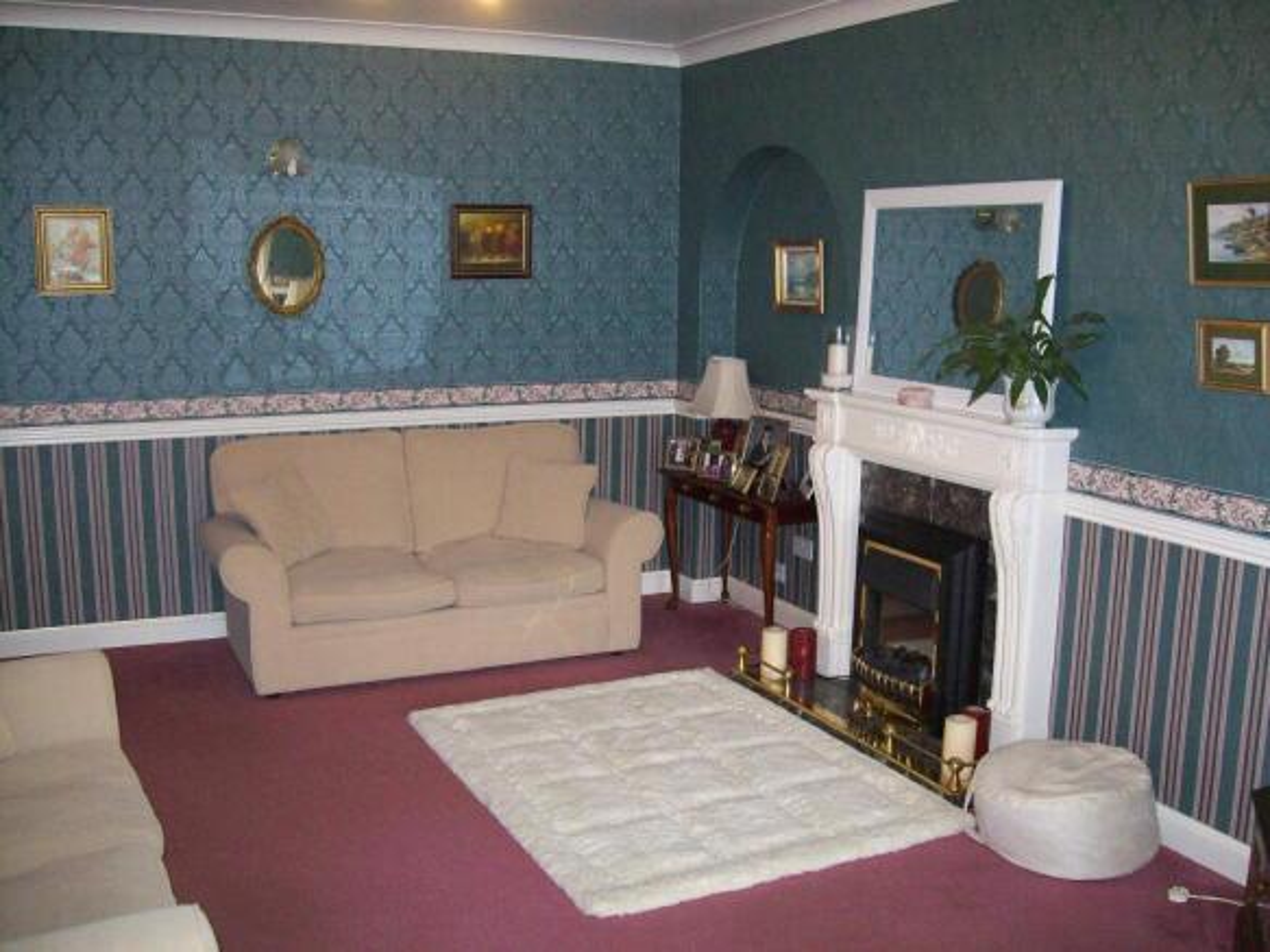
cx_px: 635
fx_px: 1321
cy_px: 476
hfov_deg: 51.4
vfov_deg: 39.6
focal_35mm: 36
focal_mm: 6
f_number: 2.7
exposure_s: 1/64
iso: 200
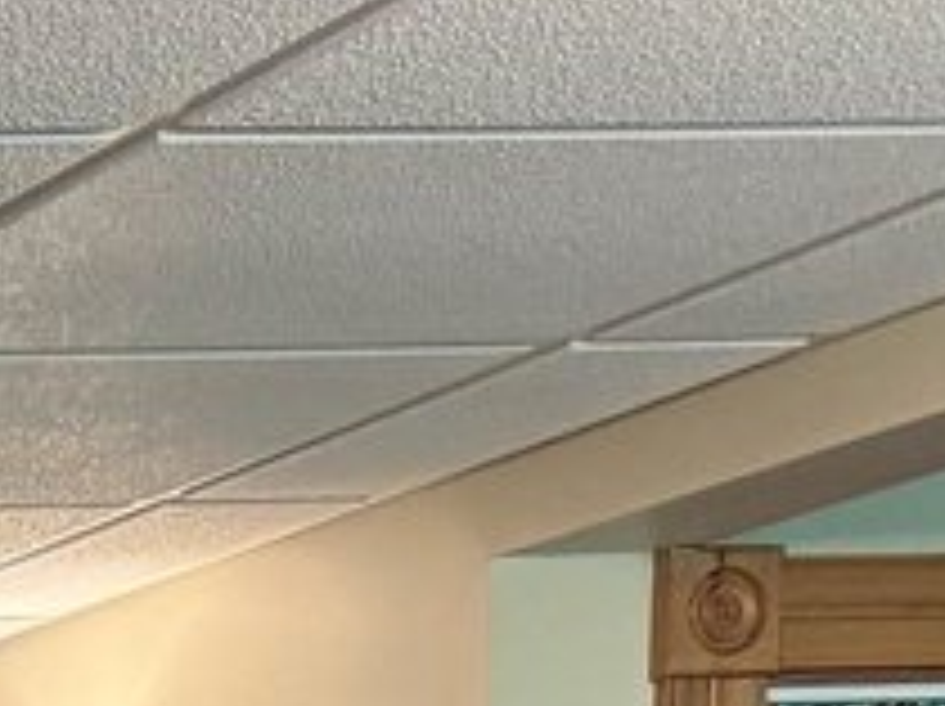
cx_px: -1598
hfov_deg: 9.2
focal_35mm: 183
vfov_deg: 7.1
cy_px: 2253
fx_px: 4990
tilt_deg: -9.0
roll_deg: +2.7
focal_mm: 6.76
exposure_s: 1/60
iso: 250
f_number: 1.78
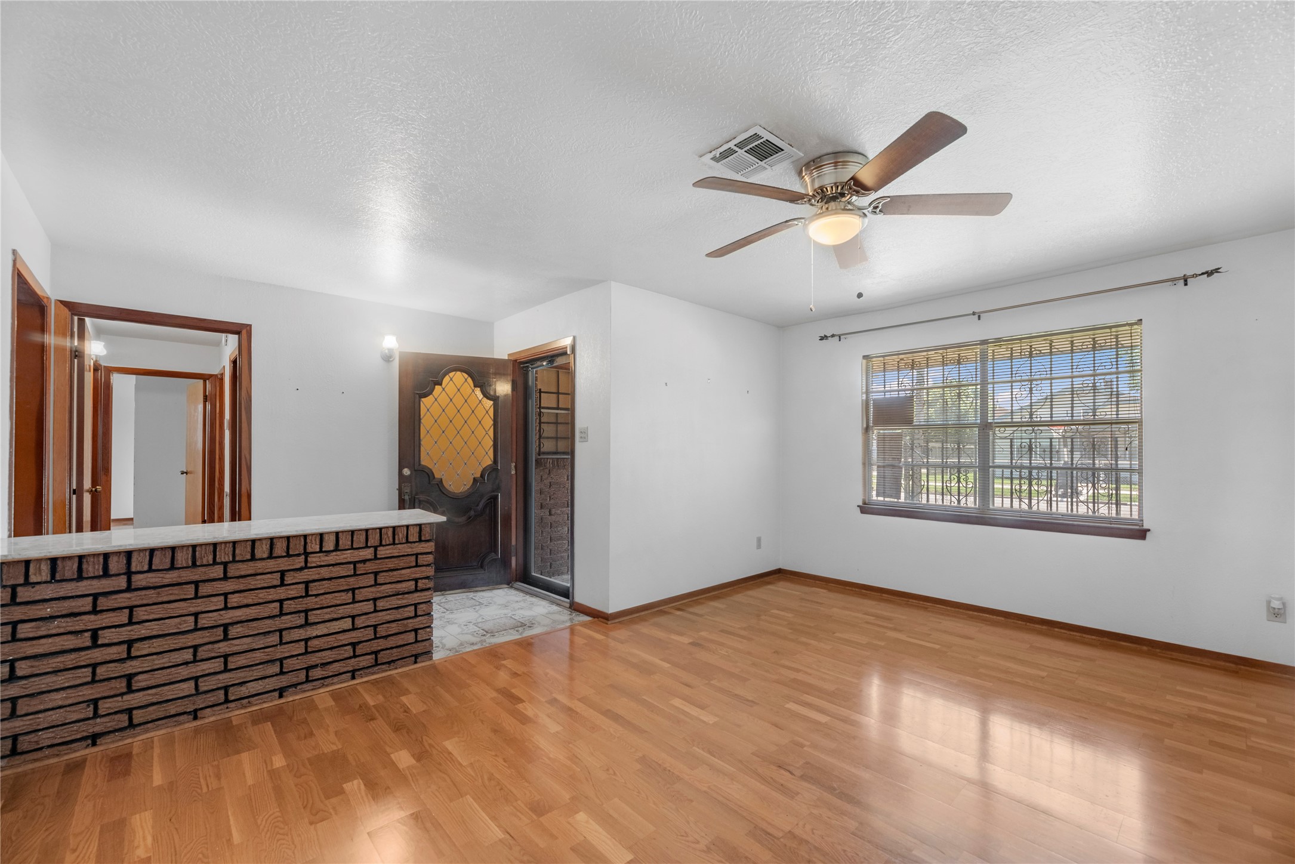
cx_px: 648
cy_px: 432
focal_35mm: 14
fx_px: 504
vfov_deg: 81.2
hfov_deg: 104.2
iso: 250
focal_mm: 14
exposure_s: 1/3
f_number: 9
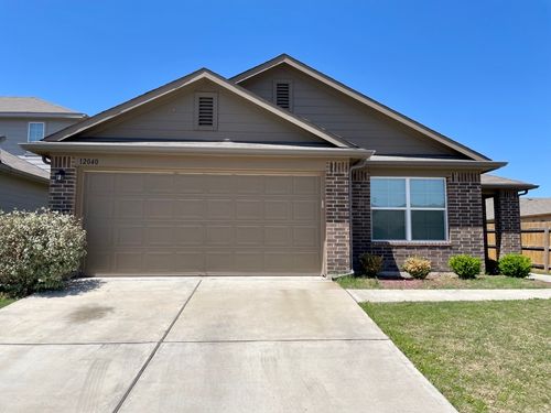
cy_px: 206
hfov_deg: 67.3
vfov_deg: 53.1
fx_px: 414
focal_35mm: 26
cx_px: 276
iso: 32
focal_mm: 4.2
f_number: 1.6
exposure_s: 1/4132
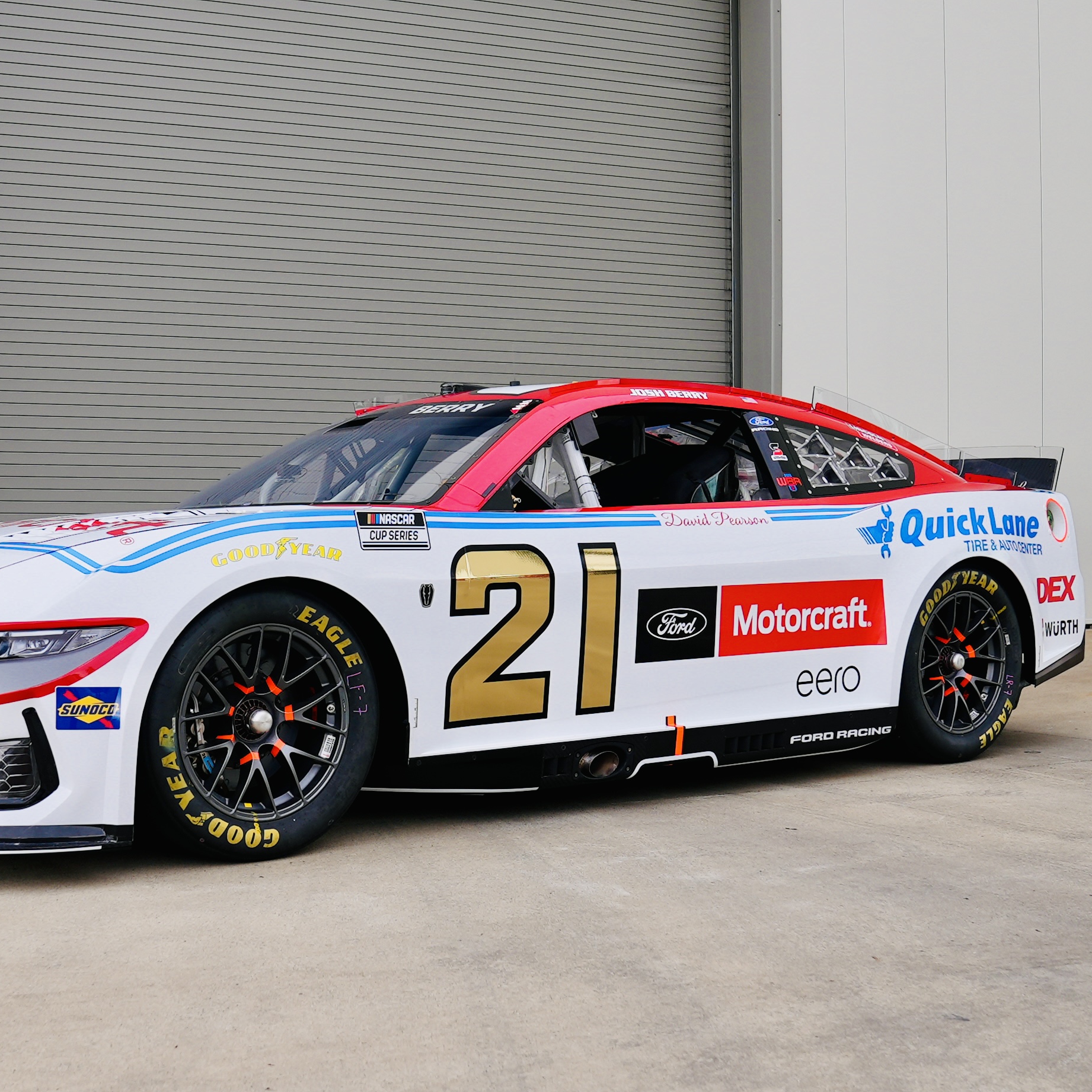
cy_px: 547
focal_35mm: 46
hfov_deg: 36.5
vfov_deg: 36.8
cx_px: 398
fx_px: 1642
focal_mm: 24
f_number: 4
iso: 100
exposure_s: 1/160
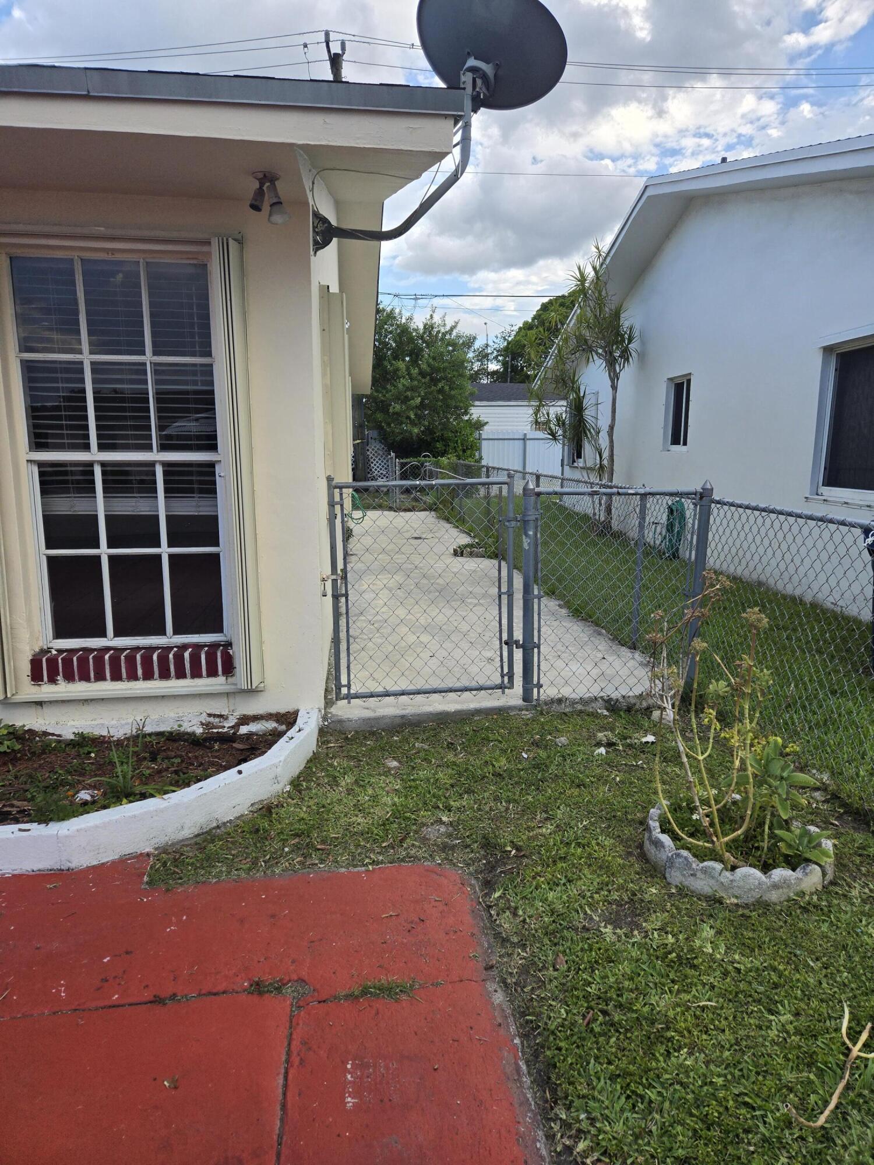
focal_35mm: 23
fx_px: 774
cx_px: 437
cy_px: 582
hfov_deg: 58.9
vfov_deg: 73.9
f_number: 1.8
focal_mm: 5.4
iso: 25
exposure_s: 1/444
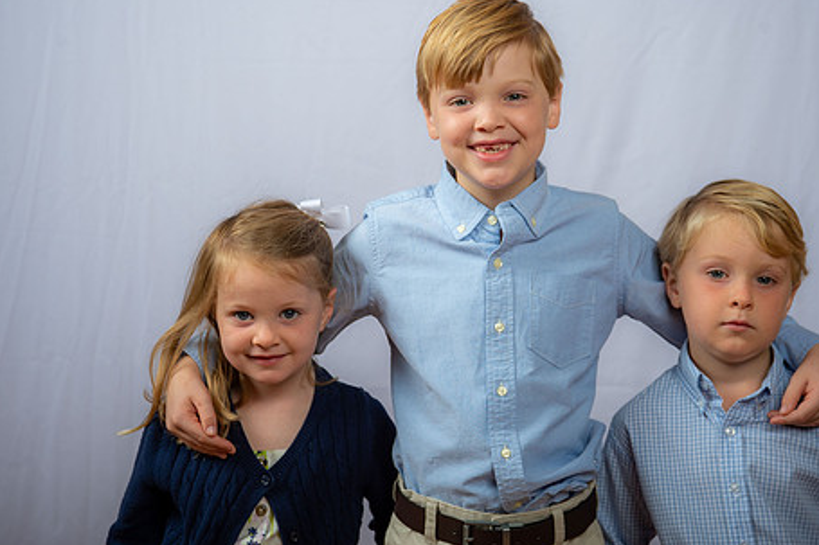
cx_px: 445
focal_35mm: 79
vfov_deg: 17.3
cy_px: 254
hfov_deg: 25.7
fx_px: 1797
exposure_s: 1/200
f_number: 6.3
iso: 250
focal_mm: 62
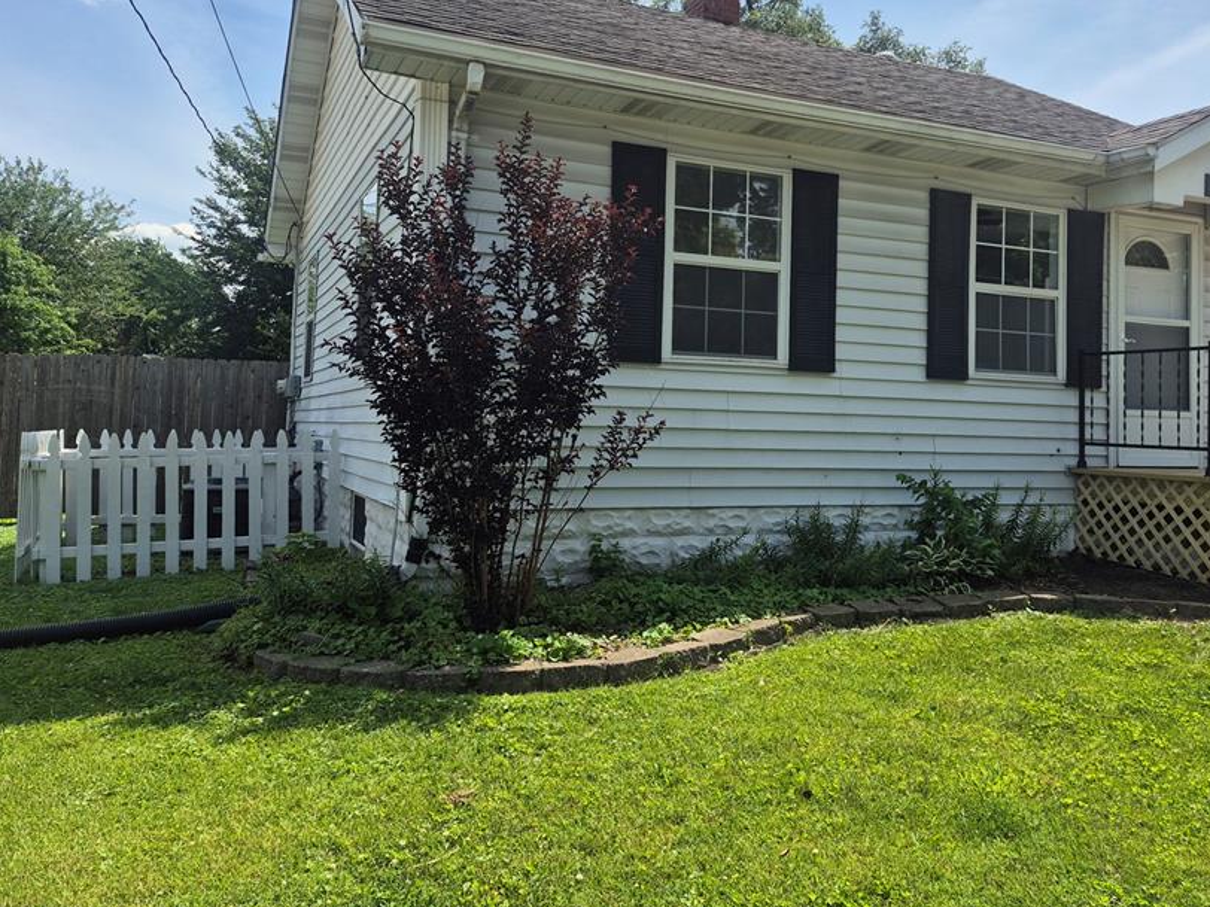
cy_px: 380
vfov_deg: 48.0
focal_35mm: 29
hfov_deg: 61.2
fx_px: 1014
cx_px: 714
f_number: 1.8
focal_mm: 5.4
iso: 25
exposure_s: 1/1800
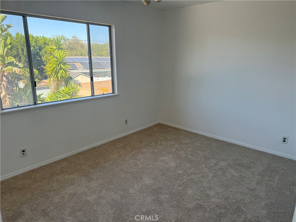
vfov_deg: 56.8
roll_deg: -1.0
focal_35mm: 24
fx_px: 205
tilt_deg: -14.3
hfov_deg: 71.6
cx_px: 148
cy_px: 111
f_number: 1.78
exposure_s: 1/507
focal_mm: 6.76
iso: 100
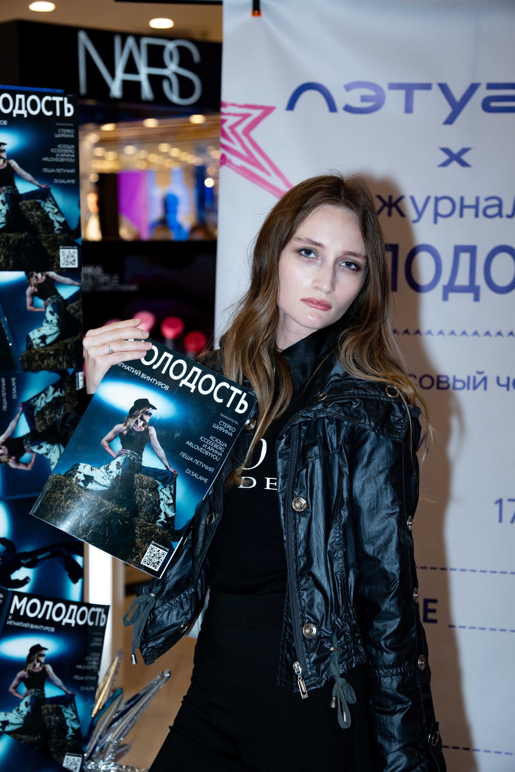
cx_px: 258
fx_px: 1513
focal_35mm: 70
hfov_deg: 19.3
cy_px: 386
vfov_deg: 28.6
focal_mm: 47
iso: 400
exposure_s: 1/320
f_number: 3.5
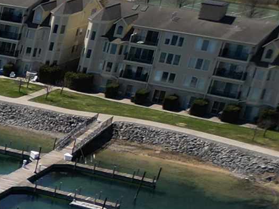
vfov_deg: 10.2
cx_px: -525
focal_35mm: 140
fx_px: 1128
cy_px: 325
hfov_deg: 10.5
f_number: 1.7
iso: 130
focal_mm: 6.72
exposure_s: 1/250
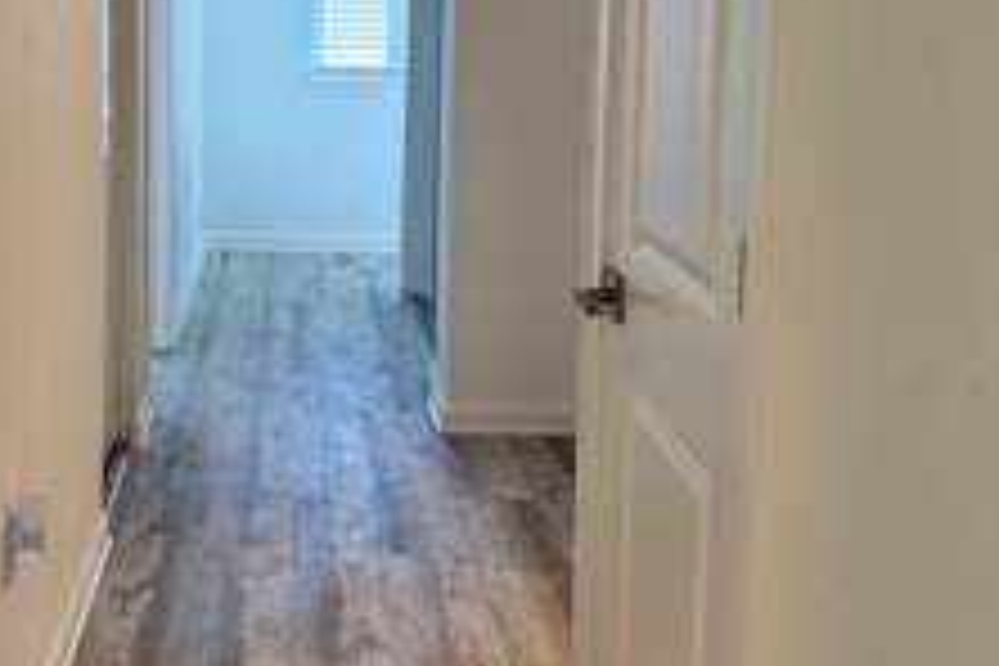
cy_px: 126
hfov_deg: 35.7
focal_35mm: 54
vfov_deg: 24.6
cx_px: 202
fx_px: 1498
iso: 200
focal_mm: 6.76
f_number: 1.78
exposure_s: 1/120
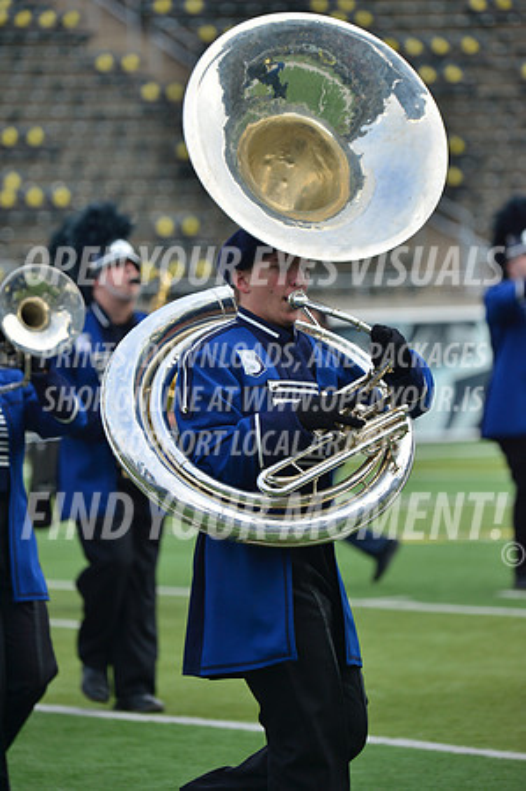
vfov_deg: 8.2
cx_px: 263
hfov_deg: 5.5
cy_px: 396
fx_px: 5491
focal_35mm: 250
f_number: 5.6
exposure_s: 1/1000
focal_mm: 250
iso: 200
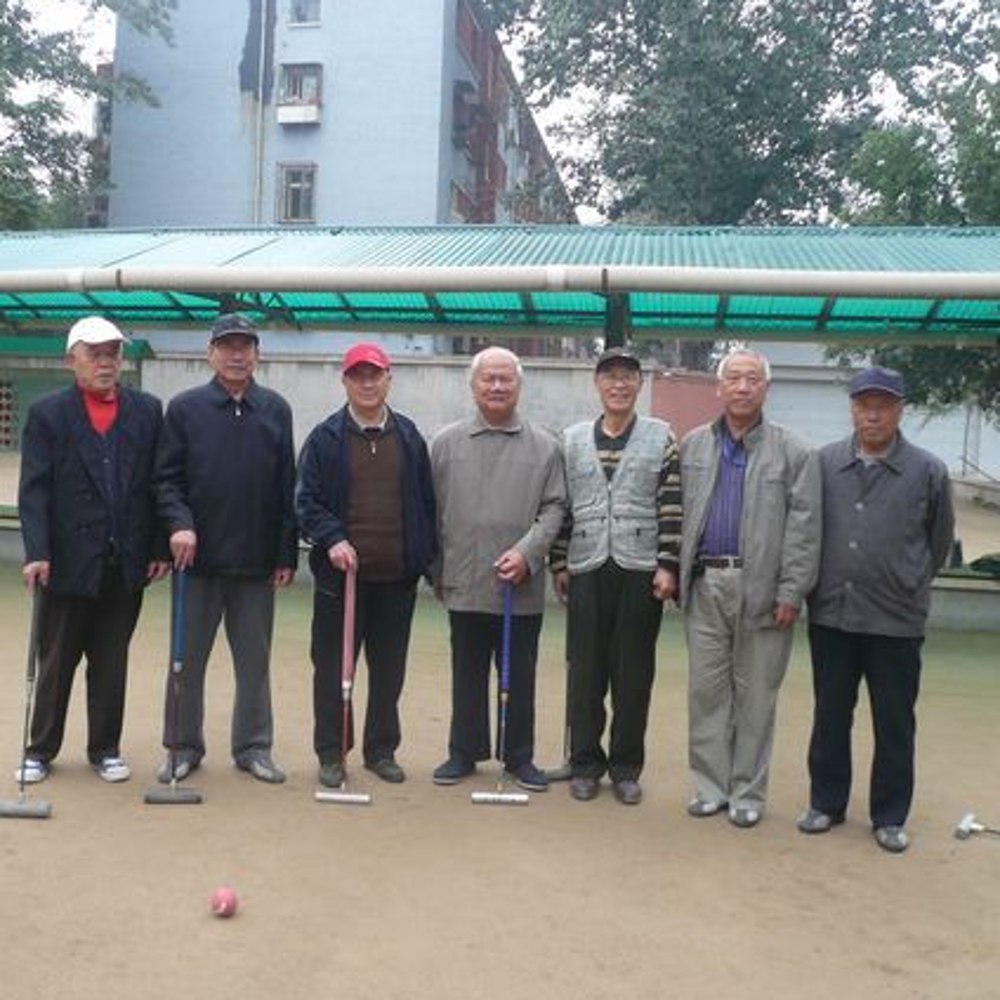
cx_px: 349
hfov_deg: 46.6
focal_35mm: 35
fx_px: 1144
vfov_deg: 47.2
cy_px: 483
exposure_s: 1/80
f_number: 2.8
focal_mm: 4.6
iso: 100
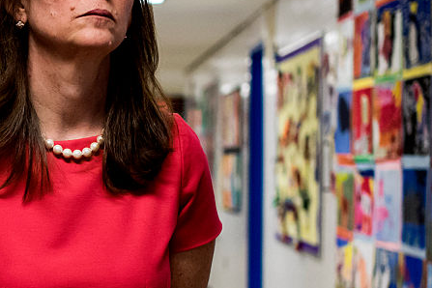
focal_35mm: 119
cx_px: 61
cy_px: 210
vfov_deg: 11.5
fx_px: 1428
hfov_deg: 17.0
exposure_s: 1/250
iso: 1000
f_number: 1.8
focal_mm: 25
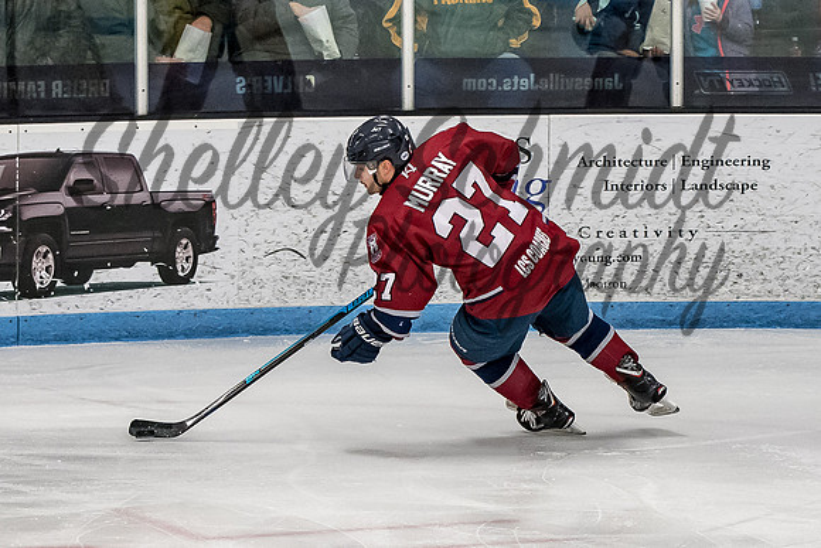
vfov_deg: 5.0
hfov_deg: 7.5
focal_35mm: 274
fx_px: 6242
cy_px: 287
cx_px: 443
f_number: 3.2
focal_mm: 92
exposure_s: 1/800
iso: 1600
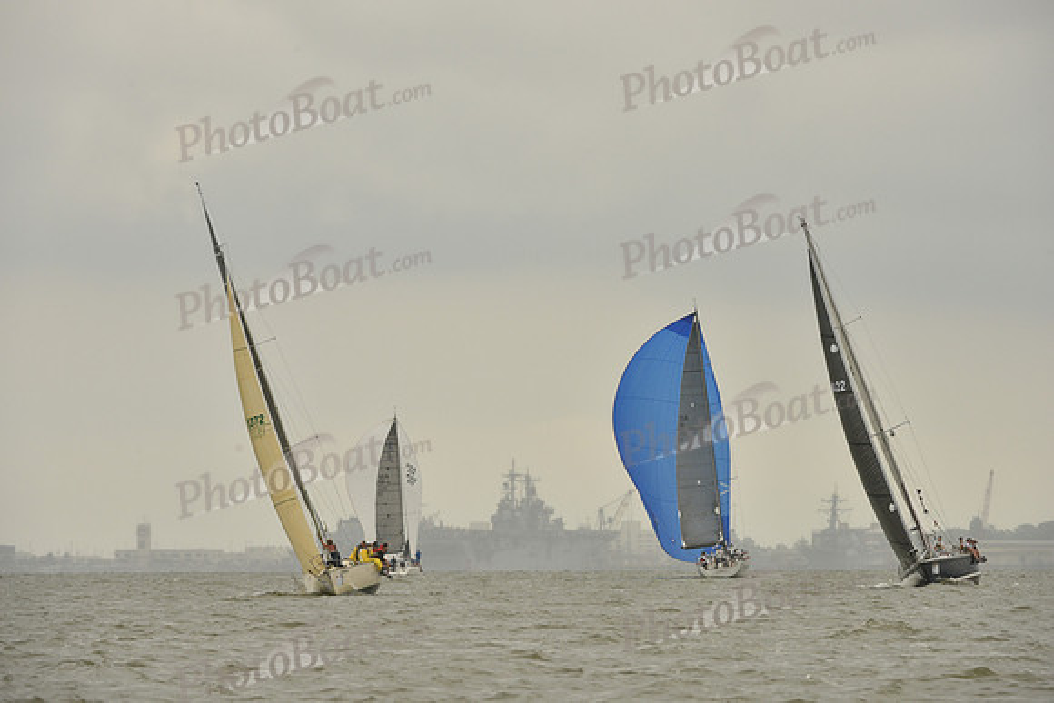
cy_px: 352
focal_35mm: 330
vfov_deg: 4.2
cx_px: 527
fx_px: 9663
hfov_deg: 6.2
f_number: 10
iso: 400
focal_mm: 330
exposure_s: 1/800
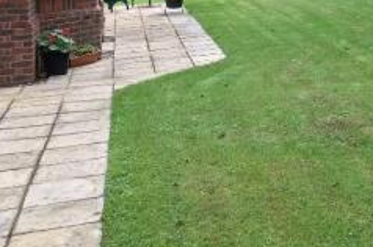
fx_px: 766
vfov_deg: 17.3
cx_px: 418
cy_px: -74
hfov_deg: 25.3
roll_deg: +1.8
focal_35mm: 74
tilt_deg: -0.2
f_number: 2.2
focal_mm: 4.15
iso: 25
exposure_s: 1/196
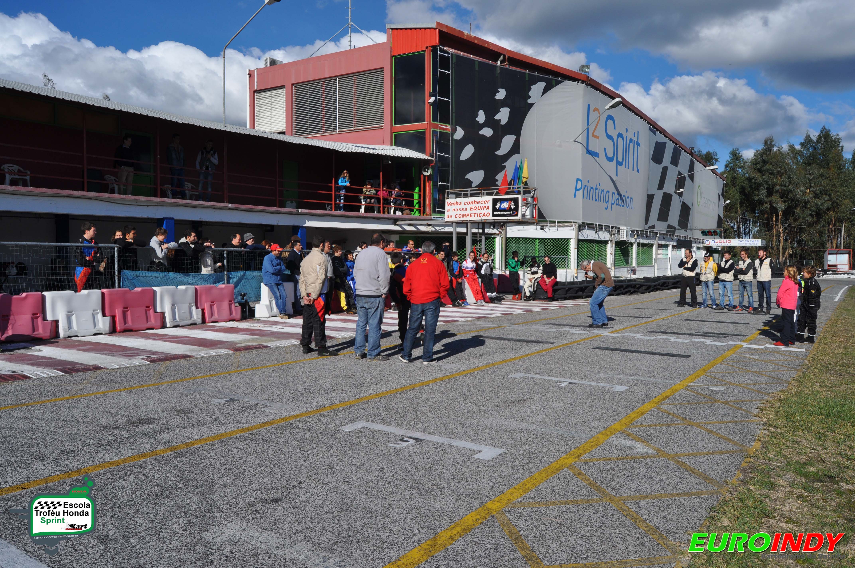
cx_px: 428
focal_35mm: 27
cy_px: 284
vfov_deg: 47.8
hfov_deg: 67.4
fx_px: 640
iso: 200
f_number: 11
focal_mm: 18
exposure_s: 1/500
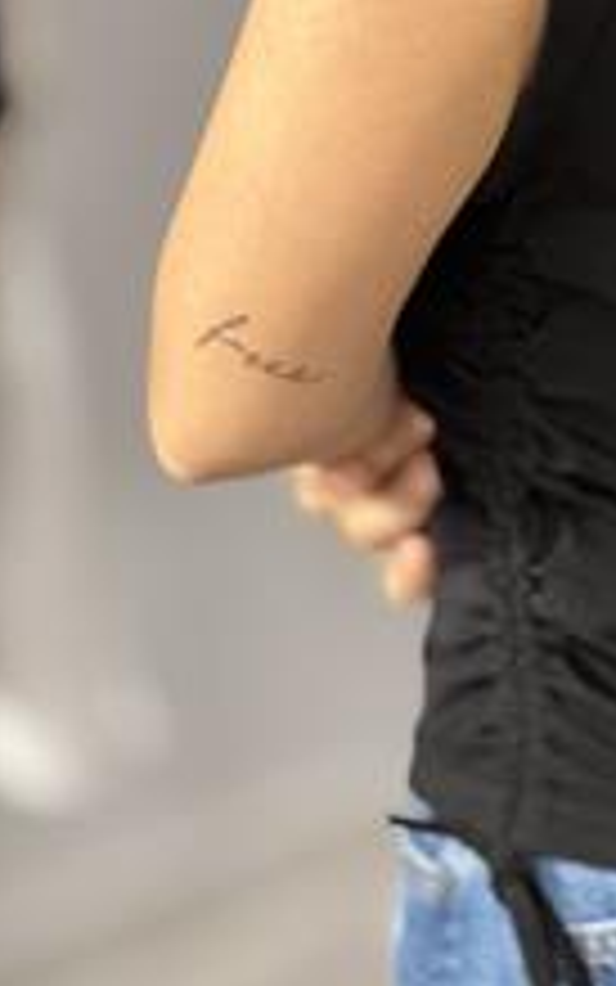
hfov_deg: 8.5
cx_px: 674
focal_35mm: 154
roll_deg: +0.9
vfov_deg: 13.5
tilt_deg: -17.3
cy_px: 124
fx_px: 4134
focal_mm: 9
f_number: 2.8
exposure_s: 1/33
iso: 320
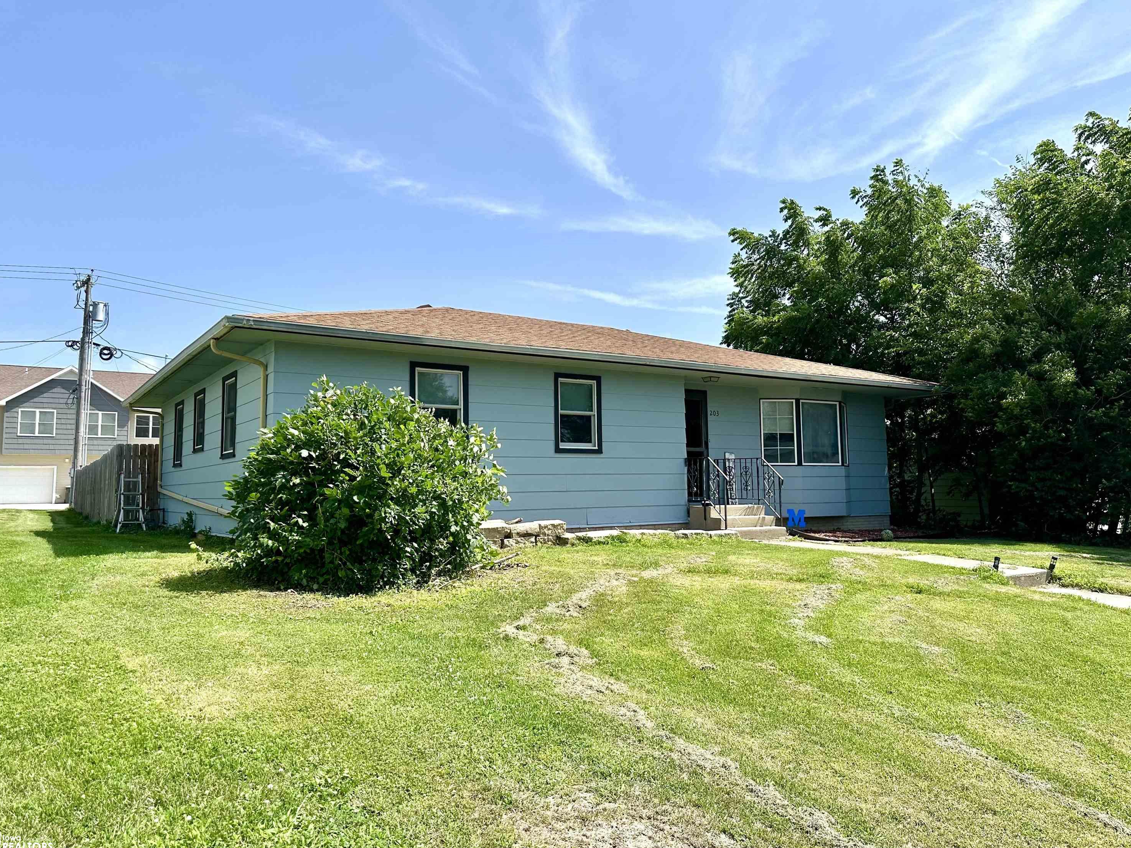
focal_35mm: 25
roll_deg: +0.7
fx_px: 817
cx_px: 561
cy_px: 417
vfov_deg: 54.9
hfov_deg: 69.4
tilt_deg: +5.4
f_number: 1.78
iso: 80
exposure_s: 1/4184
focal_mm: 6.86
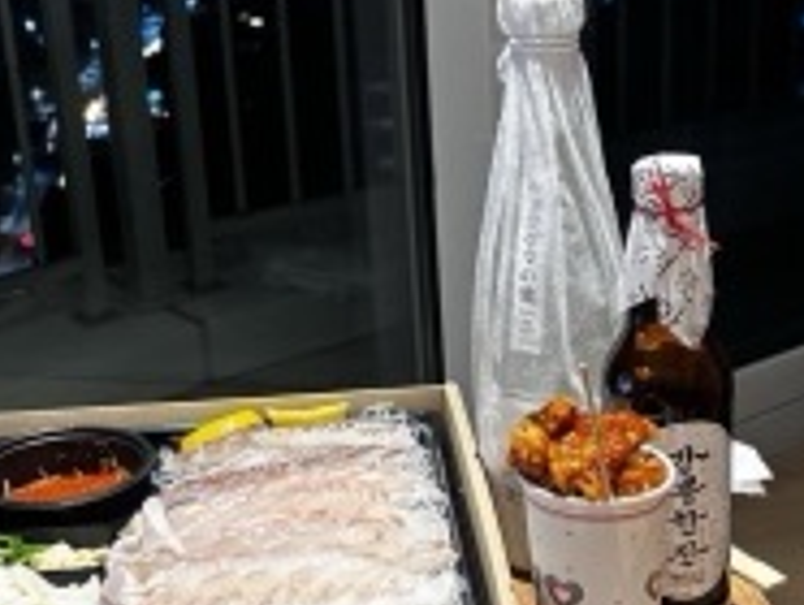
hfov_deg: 28.8
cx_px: 307
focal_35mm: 67
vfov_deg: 22.0
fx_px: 1558
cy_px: 302
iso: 320
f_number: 1.6
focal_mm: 5.96
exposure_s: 1/60
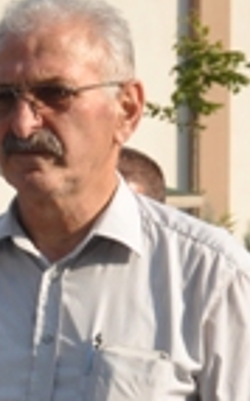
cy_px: 487
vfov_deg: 5.9
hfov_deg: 3.6
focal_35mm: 356
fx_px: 3893
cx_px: -469
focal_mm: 52
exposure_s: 1/200
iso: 200
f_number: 10
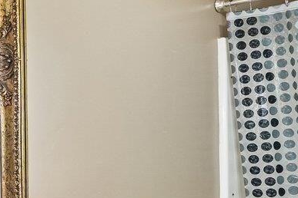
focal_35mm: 74
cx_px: -280
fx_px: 613
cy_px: 155
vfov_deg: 18.3
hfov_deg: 18.8
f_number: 8
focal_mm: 14
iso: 400
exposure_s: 1/20
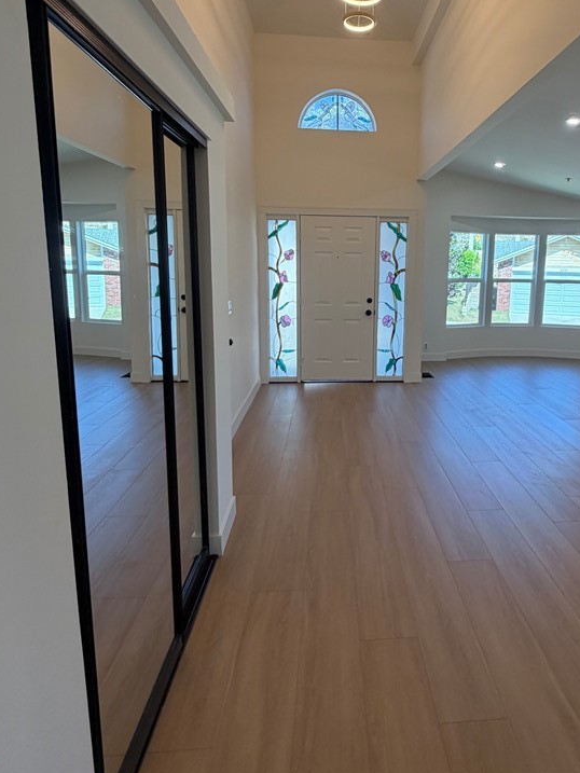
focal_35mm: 20
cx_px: 367
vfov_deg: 81.3
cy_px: 336
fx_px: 447
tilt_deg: -9.2
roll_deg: -1.7
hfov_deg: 64.9
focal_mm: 2.22
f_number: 2.2
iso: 100
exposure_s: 1/120
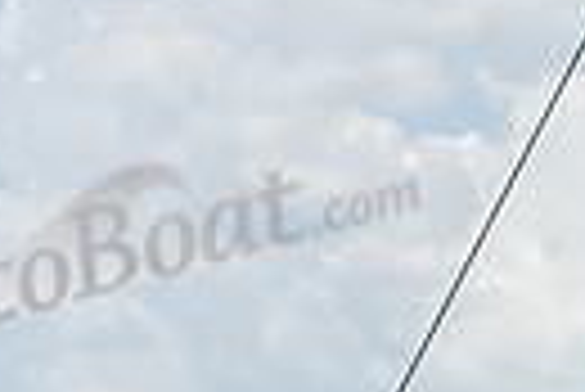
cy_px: 845
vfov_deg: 3.2
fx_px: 6898
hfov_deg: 4.8
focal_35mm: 424
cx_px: 657
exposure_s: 1/1250
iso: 250
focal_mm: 95
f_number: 7.1
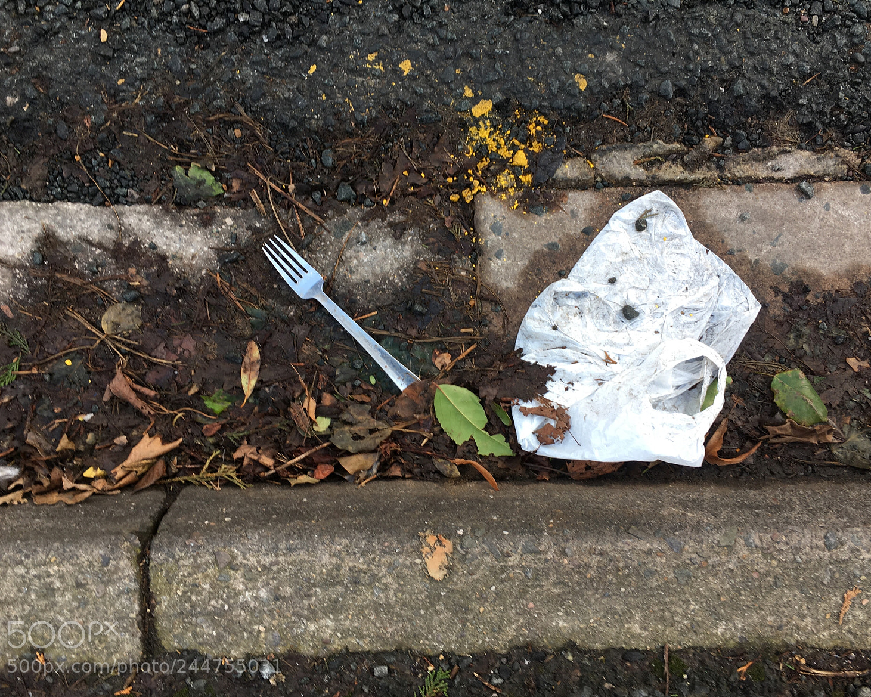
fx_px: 799
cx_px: 447
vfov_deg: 47.1
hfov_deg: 57.2
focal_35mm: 31
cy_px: 355
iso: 25
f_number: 2.2
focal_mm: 4.15
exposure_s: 1/50
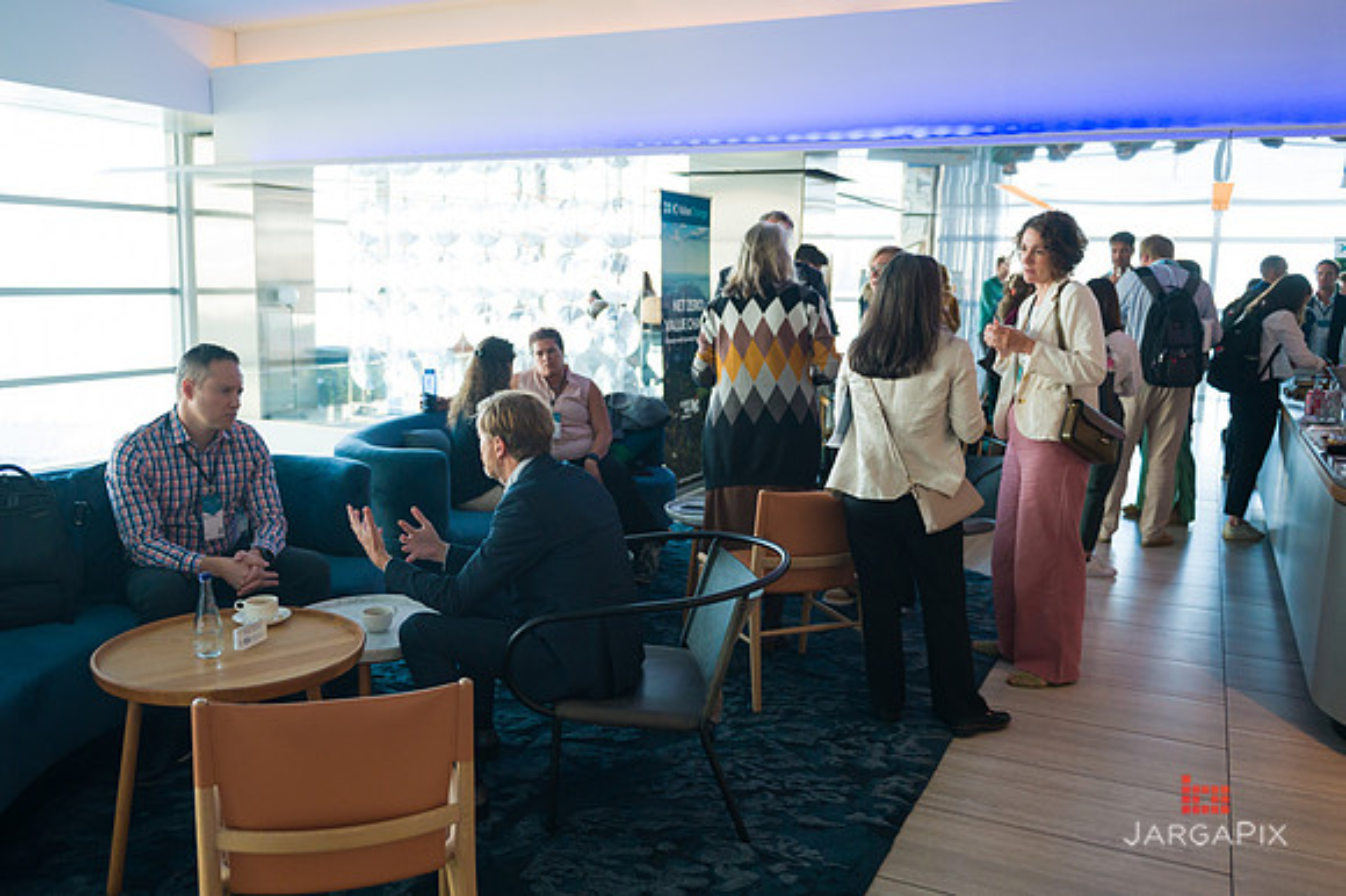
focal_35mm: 30
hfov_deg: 62.4
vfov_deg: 43.9
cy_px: 449
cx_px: 639
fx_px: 1111
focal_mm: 27
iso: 1000
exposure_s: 1/320
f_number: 3.2
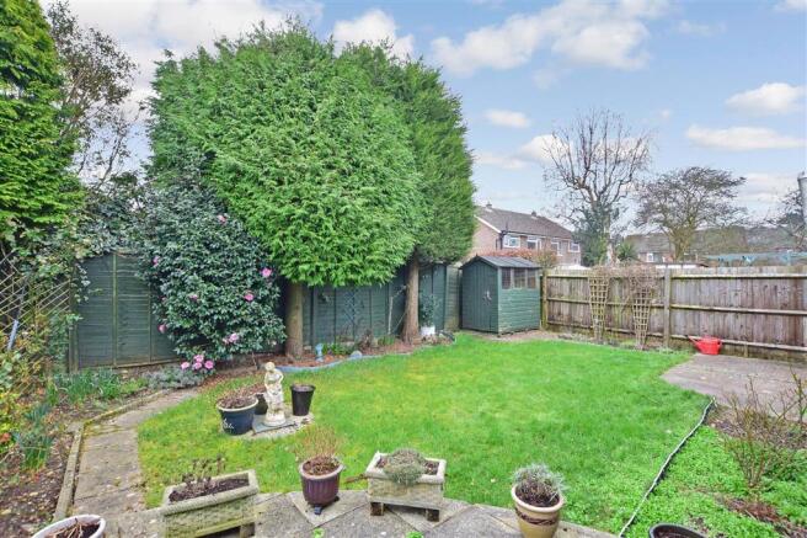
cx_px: 404
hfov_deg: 100.4
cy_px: 269
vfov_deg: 77.3
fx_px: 336
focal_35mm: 15
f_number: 9
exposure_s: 1/40
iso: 400
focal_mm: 10
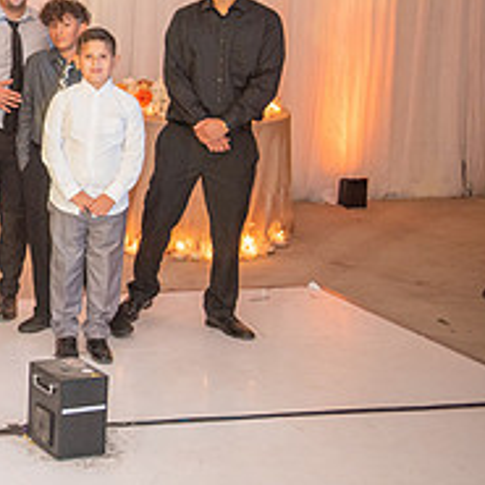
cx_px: -236
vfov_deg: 18.0
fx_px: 1522
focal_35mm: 96
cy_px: 122
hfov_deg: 16.5
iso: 1000
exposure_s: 1/160
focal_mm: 36
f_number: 2.8
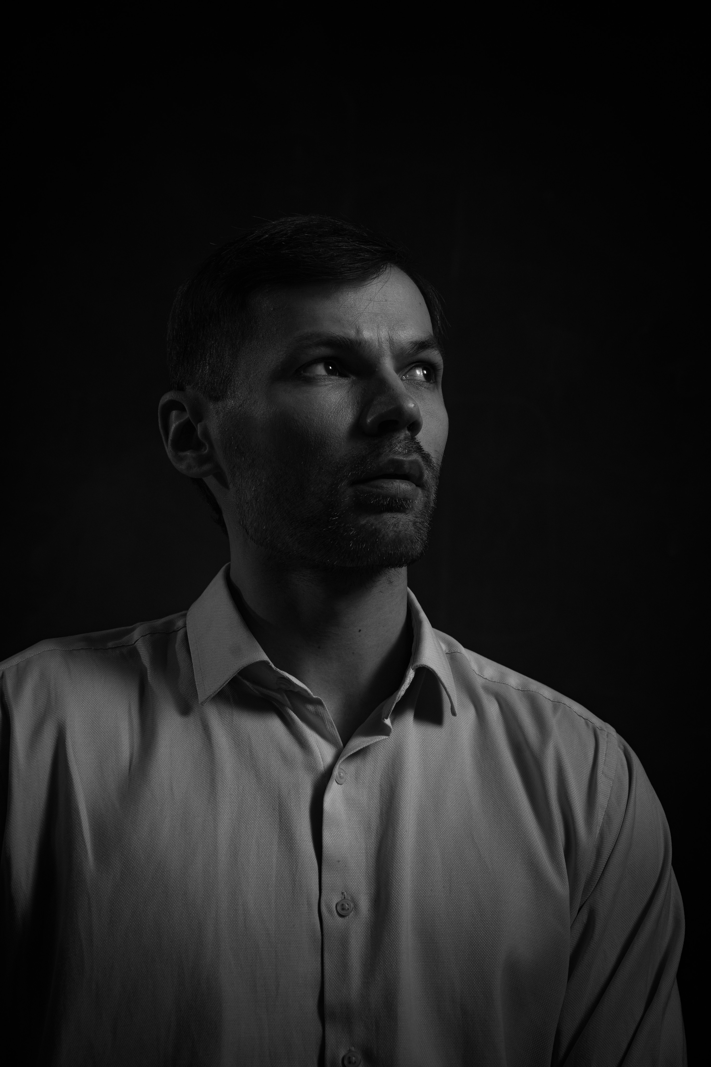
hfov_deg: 18.2
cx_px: 356
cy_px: 534
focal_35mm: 75
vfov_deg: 27.0
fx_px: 2222
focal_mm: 75
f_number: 7.1
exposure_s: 1/160
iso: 100
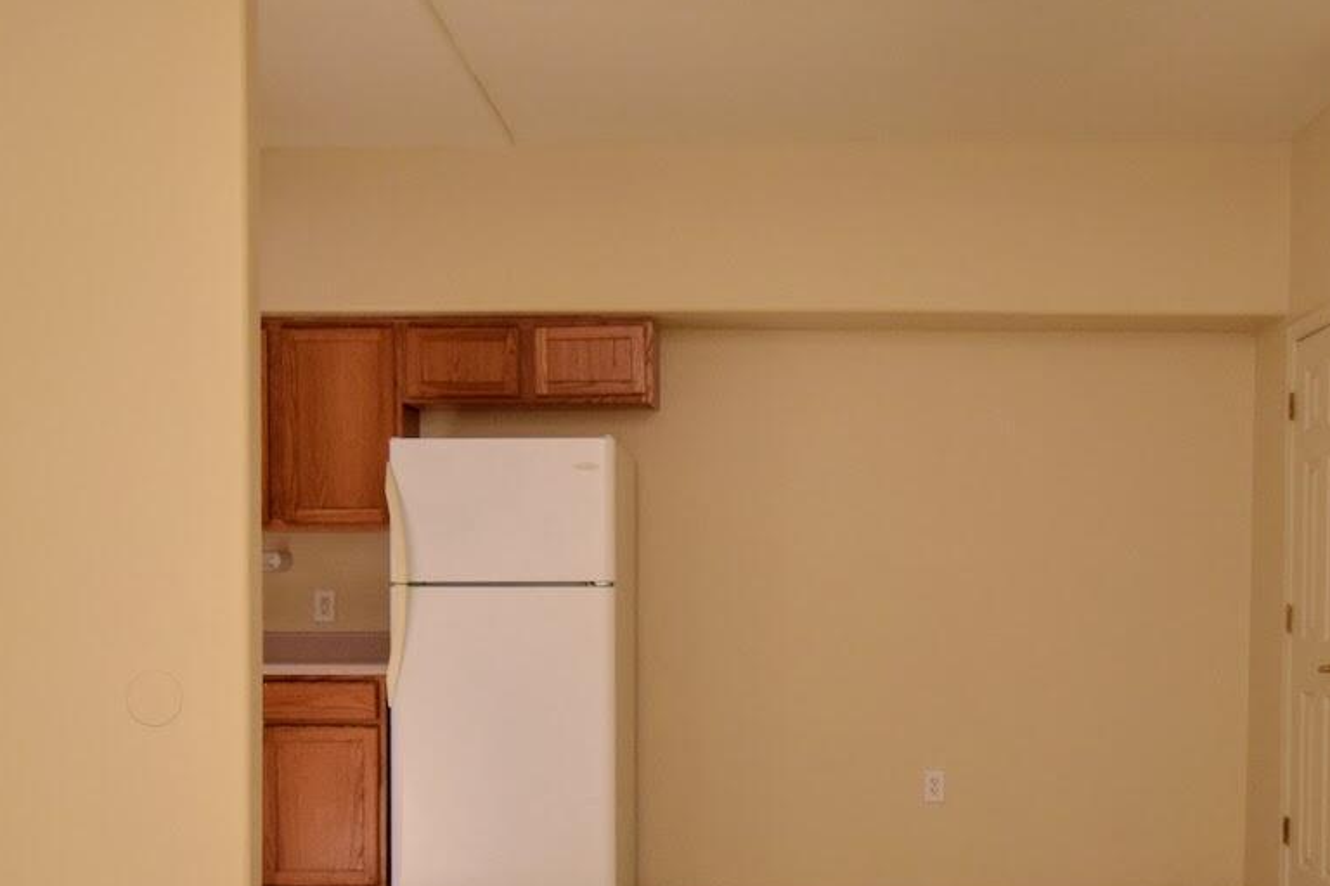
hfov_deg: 43.5
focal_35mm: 45
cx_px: 738
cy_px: 656
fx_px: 1662
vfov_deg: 29.4
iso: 400
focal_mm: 12
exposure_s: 1/125
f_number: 9
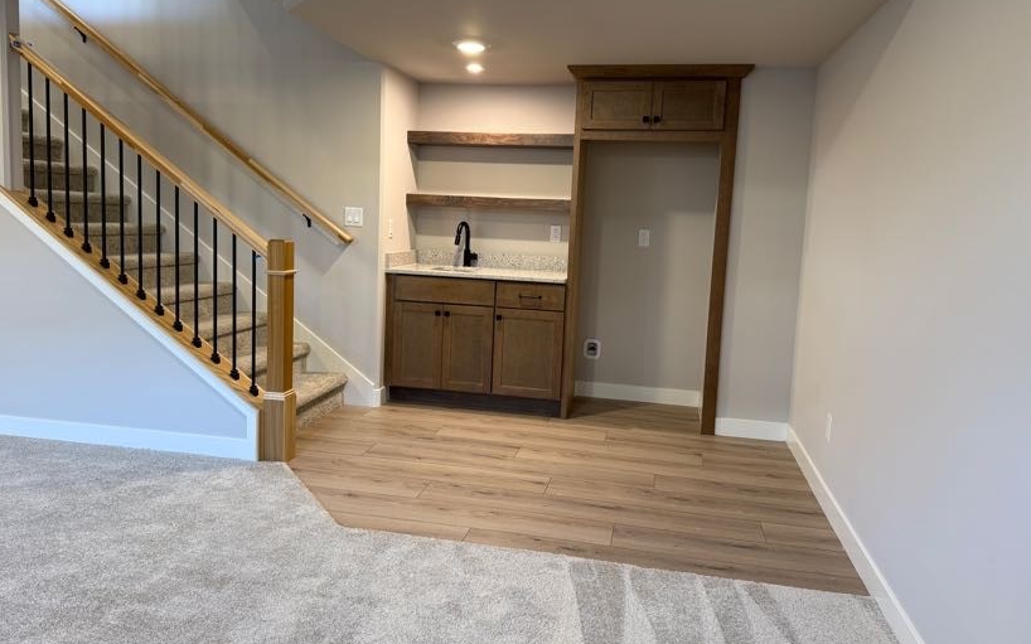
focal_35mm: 26
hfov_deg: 70.4
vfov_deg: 47.5
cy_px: 288
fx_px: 730
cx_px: 516
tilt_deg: -5.2
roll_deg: -2.9
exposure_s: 1/60
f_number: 1.78
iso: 160
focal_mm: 6.76
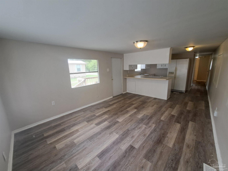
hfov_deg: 106.2
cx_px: 114
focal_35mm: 13
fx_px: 86
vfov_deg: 89.9
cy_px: 86
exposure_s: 1/40
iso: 64
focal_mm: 1.74
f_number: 2.2
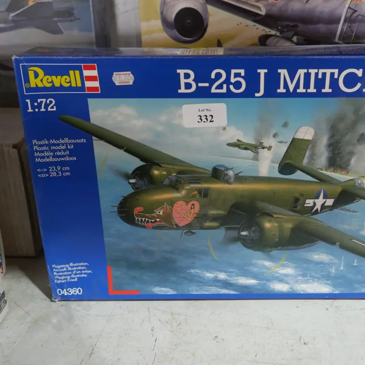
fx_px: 489
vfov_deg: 40.9
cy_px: 179
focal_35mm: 41
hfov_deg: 40.4
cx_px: 246
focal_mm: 17
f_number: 4
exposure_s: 1/60
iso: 1000
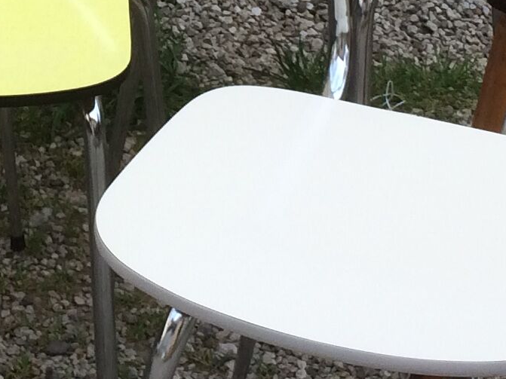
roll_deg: +1.8
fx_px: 2061
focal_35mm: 141
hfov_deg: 13.9
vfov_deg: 10.3
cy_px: -75
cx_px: 114
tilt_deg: -25.9
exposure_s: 1/622
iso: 32
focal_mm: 4.15
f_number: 2.2
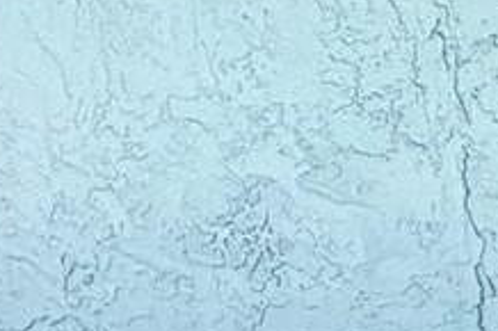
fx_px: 1479
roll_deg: +2.6
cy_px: -368
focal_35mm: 107
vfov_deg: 11.3
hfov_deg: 10.2
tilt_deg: -3.5
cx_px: 1647
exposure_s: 1/502
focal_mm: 2.22
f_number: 2.2
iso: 50
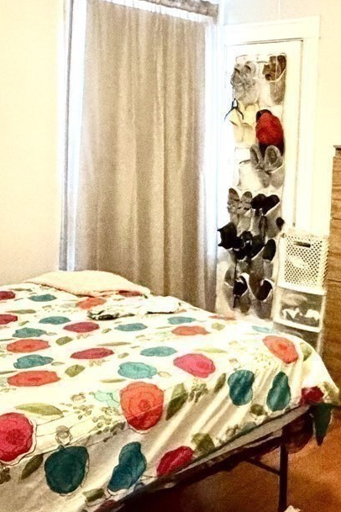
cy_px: 213
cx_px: 307
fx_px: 696
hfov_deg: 26.6
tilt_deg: -5.2
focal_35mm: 49
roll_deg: -1.8
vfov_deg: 40.2
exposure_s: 1/30
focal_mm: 2.22
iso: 1250
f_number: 2.2
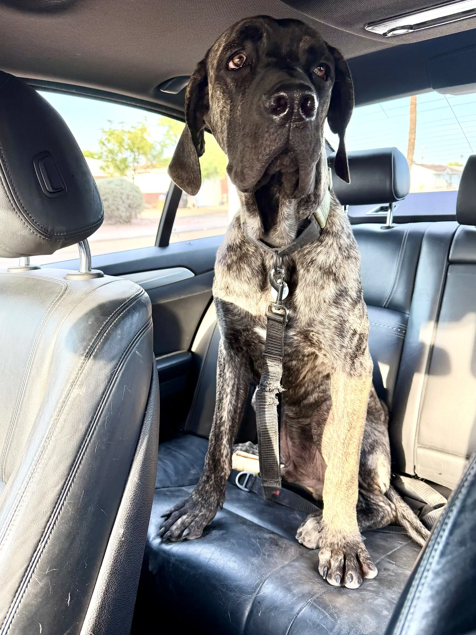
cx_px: 238
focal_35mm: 26
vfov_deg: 67.3
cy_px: 330
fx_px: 477
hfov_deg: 53.1
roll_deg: +2.8
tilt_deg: -16.7
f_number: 1.78
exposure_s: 1/172
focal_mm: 6.76
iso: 80
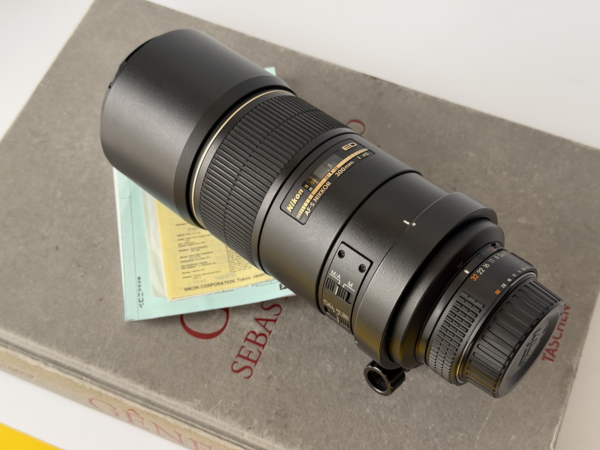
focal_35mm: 48
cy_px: 225
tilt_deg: -63.4
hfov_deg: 39.7
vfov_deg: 30.3
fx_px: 832
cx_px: 300
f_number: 1.78
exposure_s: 1/121
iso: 50
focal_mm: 6.76
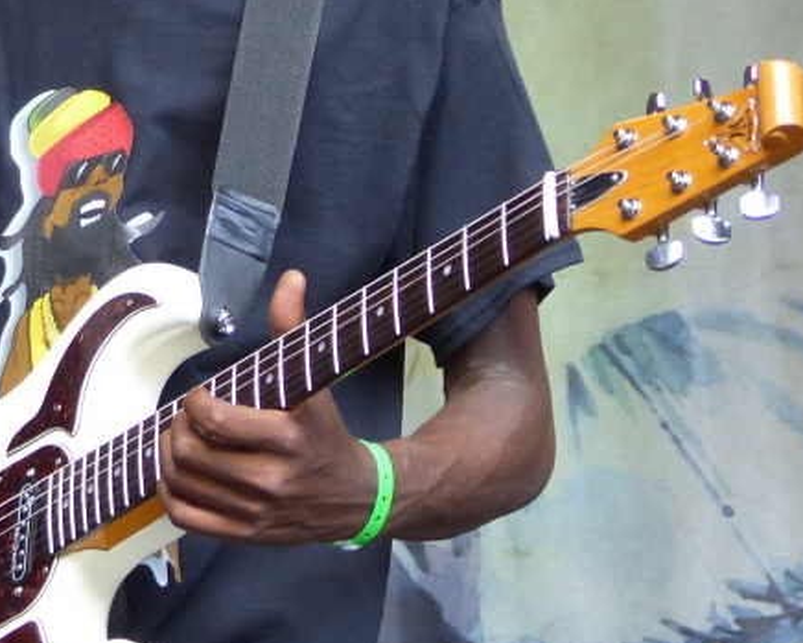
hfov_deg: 8.9
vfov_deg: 7.1
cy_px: 177
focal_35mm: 217
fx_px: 5158
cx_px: 155
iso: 160
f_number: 2.8
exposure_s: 1/160
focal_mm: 17.4
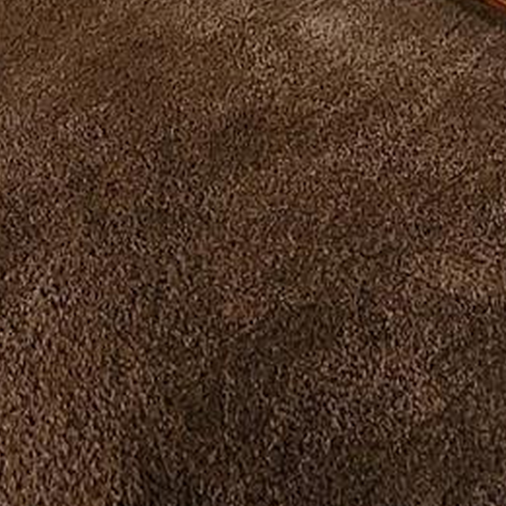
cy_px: -446
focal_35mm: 53
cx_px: 321
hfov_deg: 32.0
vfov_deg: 20.4
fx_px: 877
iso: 800
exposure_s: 1/24
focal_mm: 2.2
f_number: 2.2
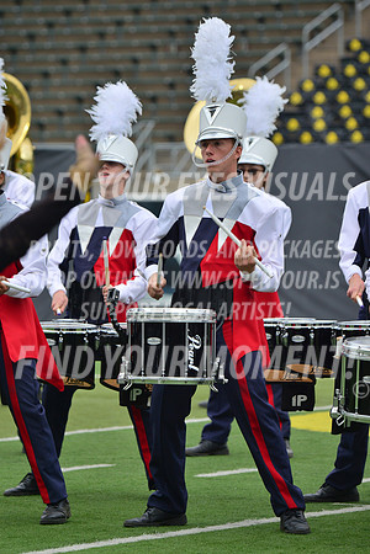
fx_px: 3854
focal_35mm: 250
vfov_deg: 8.2
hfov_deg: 5.5
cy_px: 277
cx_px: 185
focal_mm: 250
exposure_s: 1/1000
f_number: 5.6
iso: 200
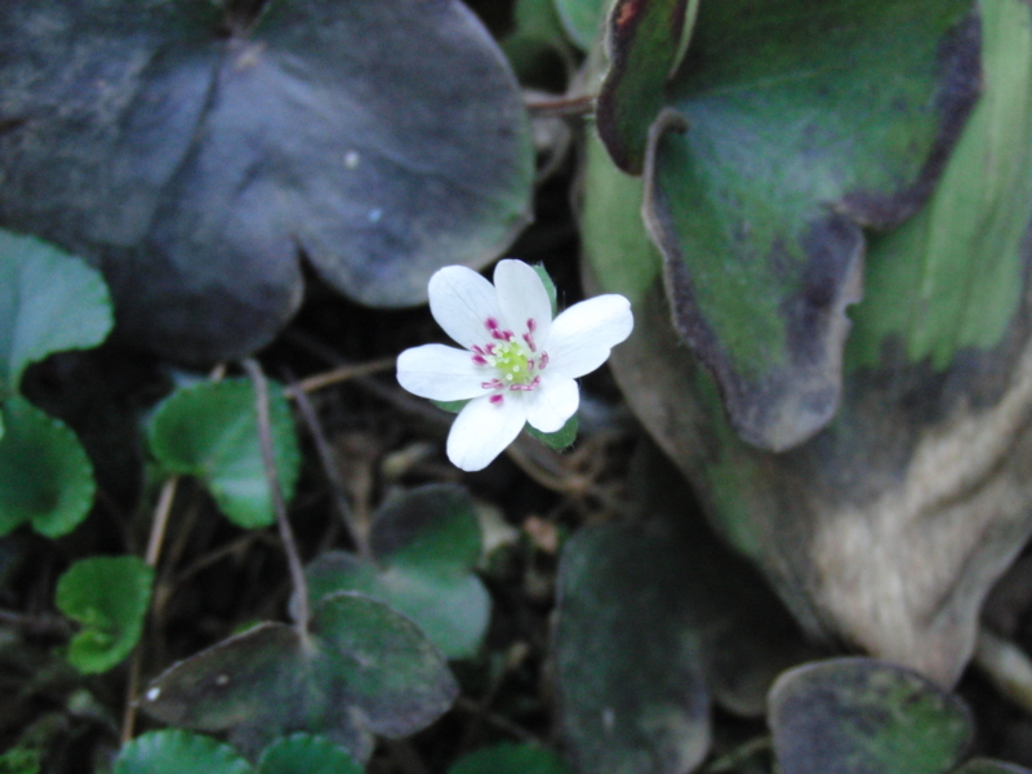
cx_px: 516
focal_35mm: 43
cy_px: 387
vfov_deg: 33.6
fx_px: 1282
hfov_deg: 43.9
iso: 400
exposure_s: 1/80
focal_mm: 7.54
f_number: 3.7
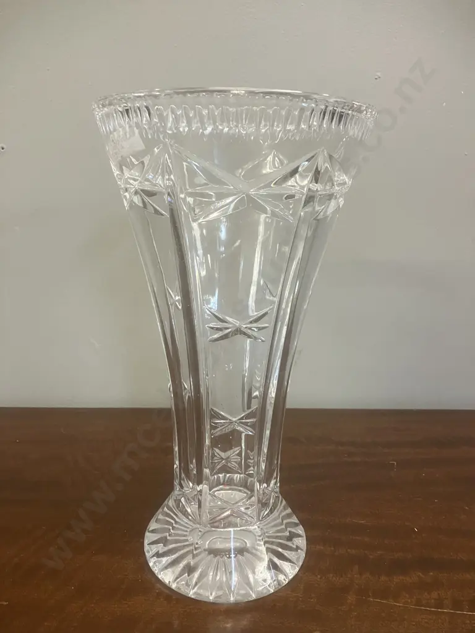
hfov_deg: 49.7
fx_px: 512
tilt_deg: -12.8
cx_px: 238
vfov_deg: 63.4
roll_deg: -1.5
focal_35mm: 28
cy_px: 316
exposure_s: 1/50
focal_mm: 3.99
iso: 250
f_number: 1.8
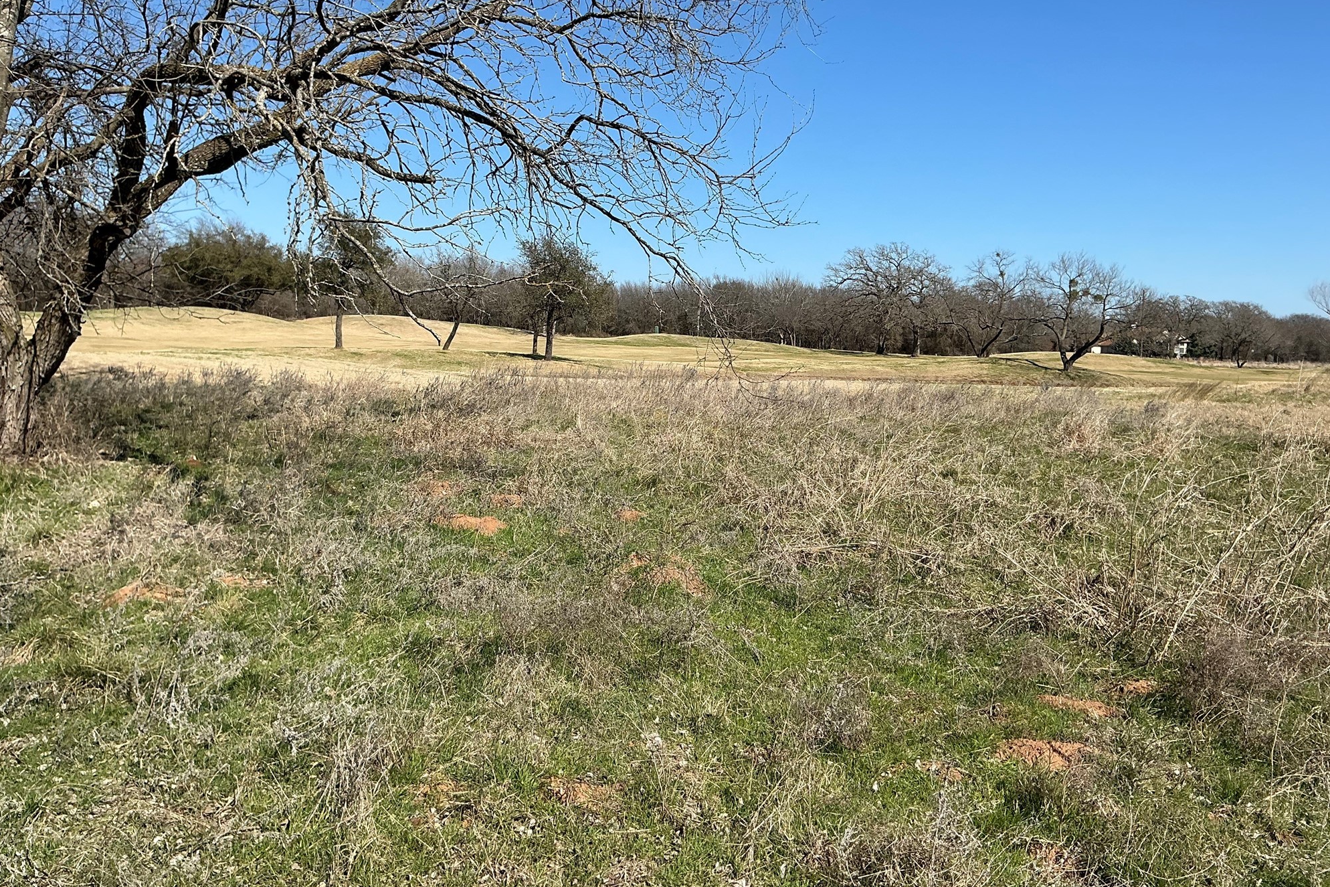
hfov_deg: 61.9
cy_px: 425
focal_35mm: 30
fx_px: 1108
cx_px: 662
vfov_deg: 43.6
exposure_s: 1/2141
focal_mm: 3
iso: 25
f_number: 1.8
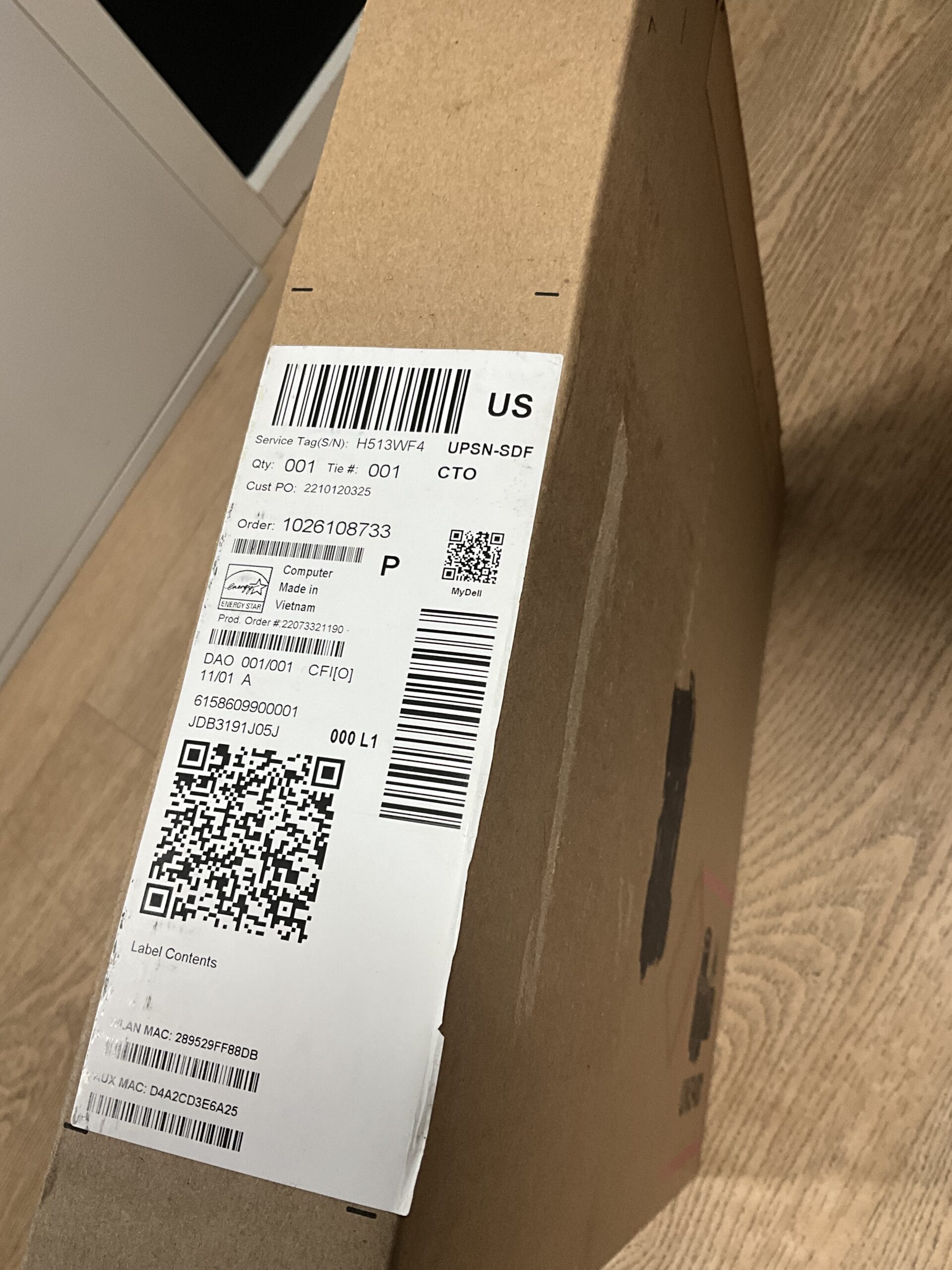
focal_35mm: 29
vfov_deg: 61.7
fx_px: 1063
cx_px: 476
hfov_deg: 48.2
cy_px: 635
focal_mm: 3
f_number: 1.8
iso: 64
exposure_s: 1/60
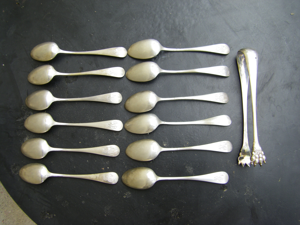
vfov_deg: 37.7
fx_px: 329
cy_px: 112
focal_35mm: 38
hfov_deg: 49.0
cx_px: 150
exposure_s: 1/160
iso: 64
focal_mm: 6.3
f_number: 3.5
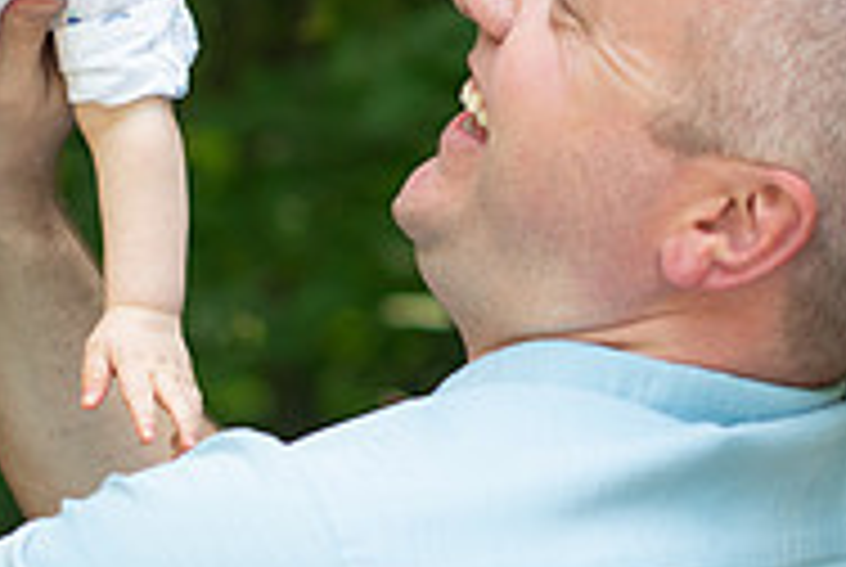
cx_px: 243
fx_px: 4166
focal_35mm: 177
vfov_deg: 7.7
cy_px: -38
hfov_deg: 11.6
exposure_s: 1/800
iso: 250
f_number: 2.2
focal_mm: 50
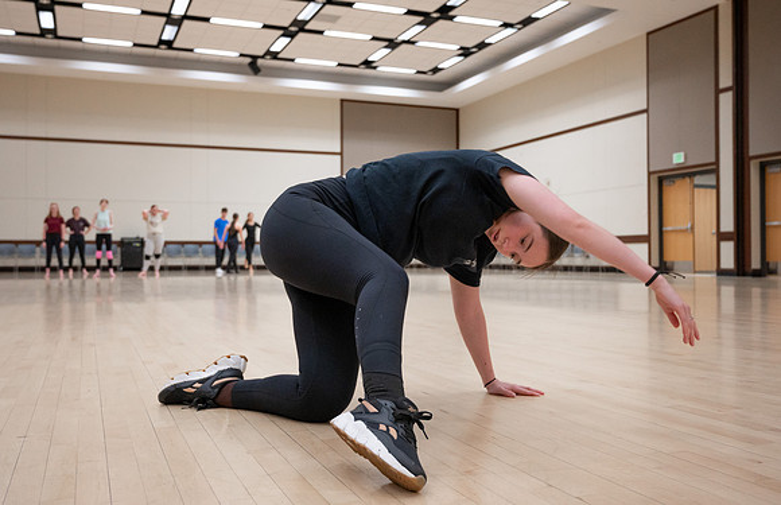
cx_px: 379
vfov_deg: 37.2
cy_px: 248
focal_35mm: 35
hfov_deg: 55.0
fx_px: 750
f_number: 4
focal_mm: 32.5
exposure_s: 1/400
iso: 2500
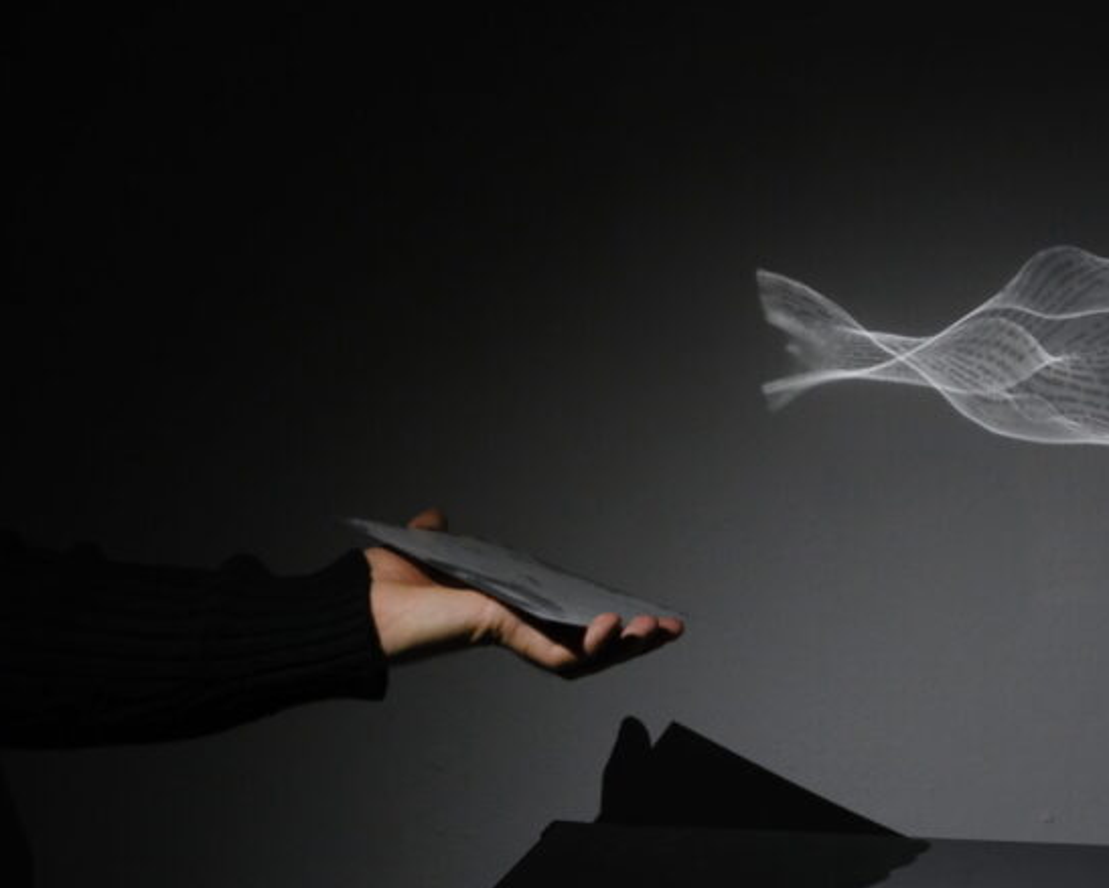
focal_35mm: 54
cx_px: 756
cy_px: 385
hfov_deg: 34.4
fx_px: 1773
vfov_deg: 28.1
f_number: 4.5
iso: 4000
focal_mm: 27
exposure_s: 1/30
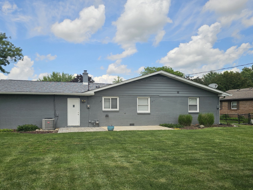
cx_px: 113
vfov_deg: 49.4
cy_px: 114
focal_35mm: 28
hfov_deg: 63.3
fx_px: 205
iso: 10
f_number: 1.7
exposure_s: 1/968
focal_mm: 6.3
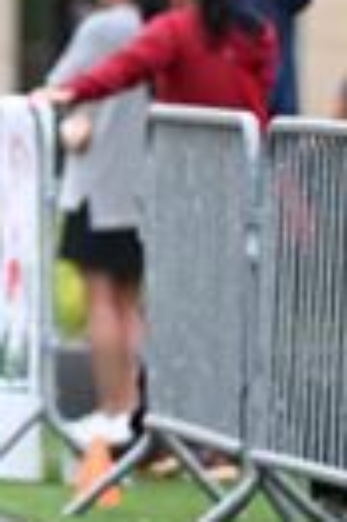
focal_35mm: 841
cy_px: 143
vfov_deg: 2.5
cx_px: -197
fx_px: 12191
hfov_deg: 1.6
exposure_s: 1/1600
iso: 1000
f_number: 2.8
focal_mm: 200
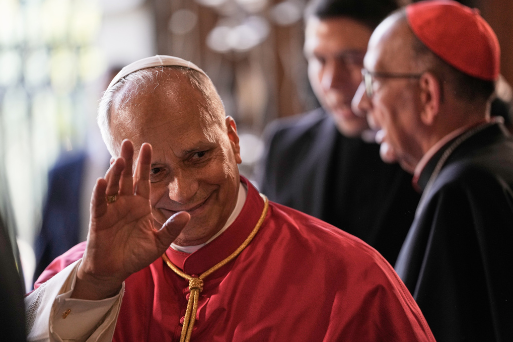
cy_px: 171
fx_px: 2864
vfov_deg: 6.8
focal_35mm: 201
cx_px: 256
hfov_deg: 10.2
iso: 1600
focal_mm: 200
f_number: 2.8
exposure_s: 1/800
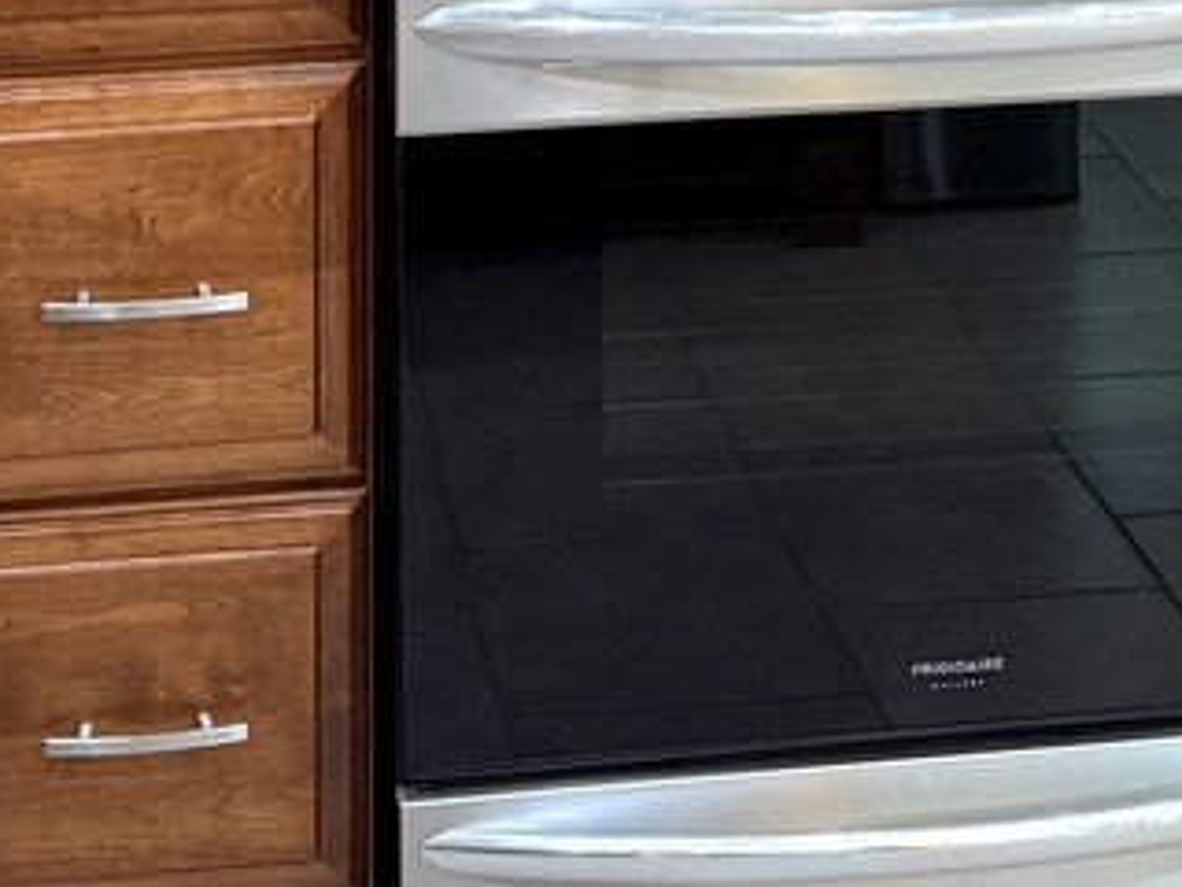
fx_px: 3688
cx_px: 513
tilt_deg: -7.6
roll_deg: -0.6
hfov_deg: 18.2
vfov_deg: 12.6
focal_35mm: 108
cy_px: -684
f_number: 1.78
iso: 320
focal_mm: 6.76
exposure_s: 1/60
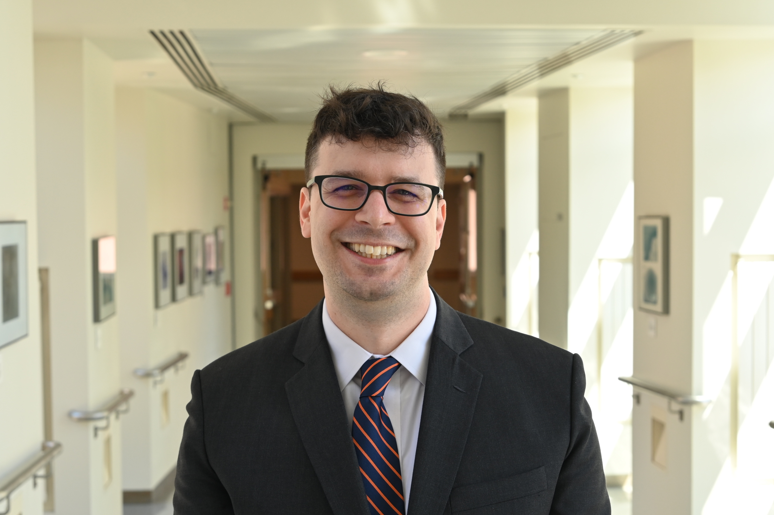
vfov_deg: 24.2
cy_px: 271
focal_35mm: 56
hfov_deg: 35.6
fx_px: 1203
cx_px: 343
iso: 500
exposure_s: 1/125
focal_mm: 47
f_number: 6
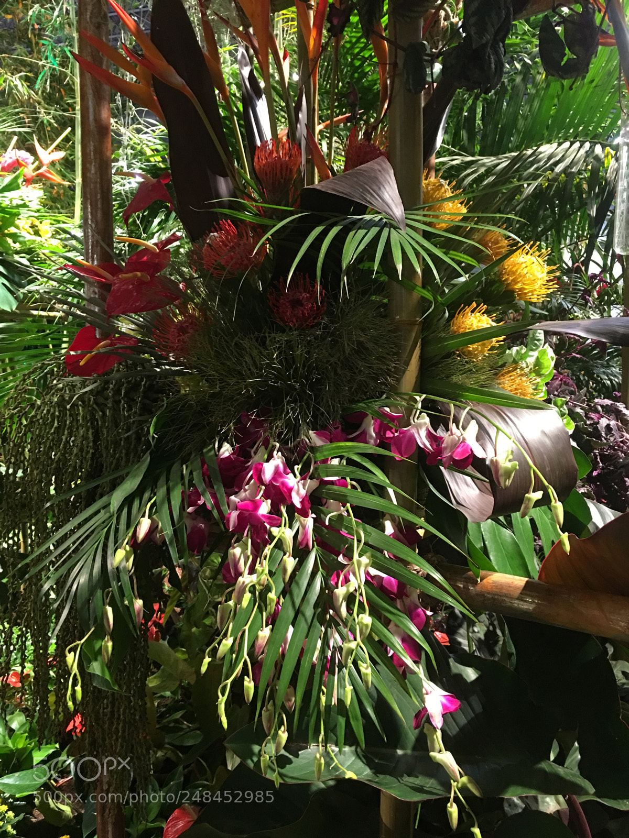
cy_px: 419
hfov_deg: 48.2
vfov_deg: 61.7
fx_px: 703
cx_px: 314
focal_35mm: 29
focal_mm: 4.15
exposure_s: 1/10
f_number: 2.2
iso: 100
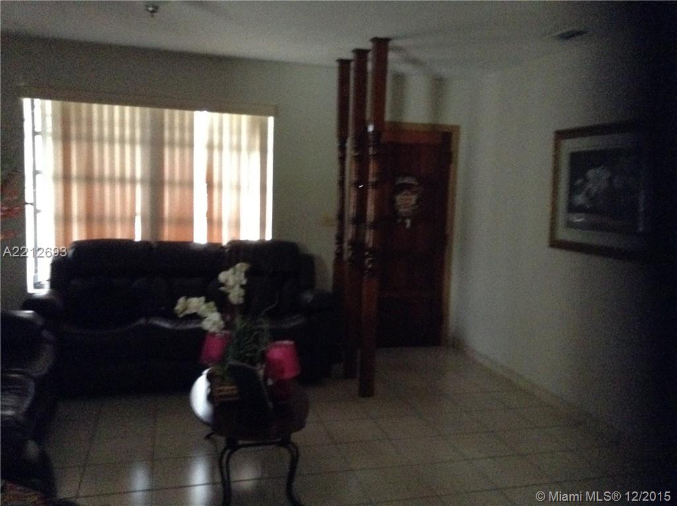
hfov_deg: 55.4
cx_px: 338
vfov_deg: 42.8
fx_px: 644
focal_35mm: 33
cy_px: 253
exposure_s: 1/15
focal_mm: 3.3
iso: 640
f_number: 2.4
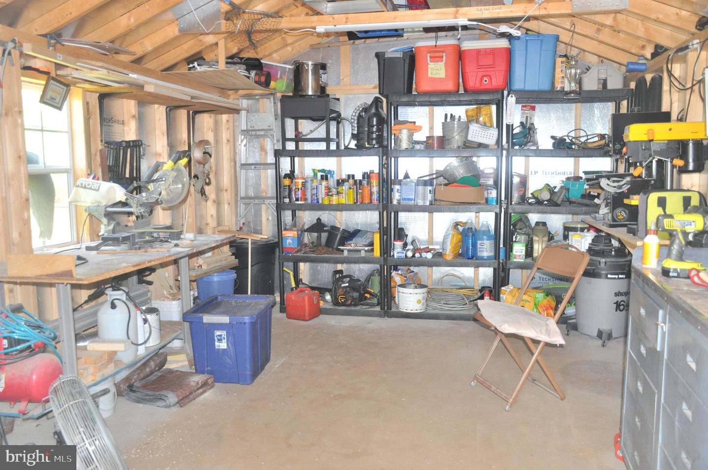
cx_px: 354
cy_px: 235
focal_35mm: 30
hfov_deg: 62.0
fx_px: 589
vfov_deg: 43.5
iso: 800
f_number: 3.5
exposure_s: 1/60
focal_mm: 20
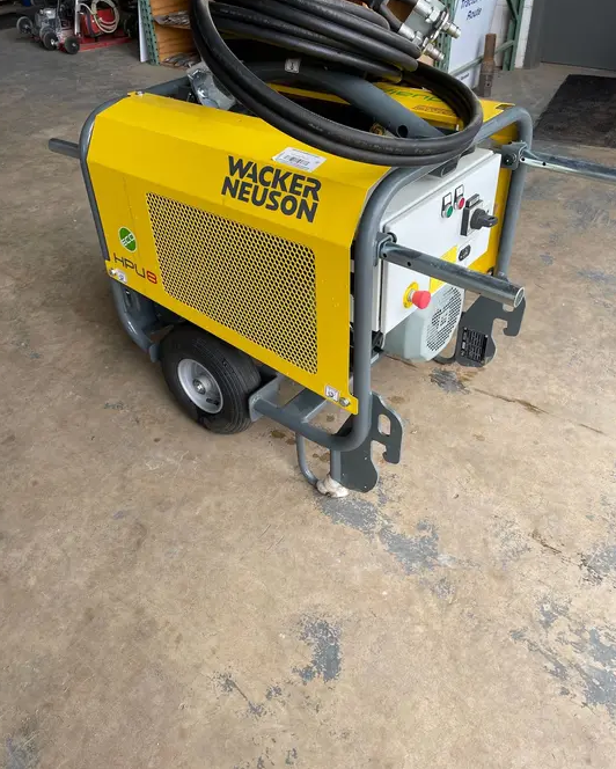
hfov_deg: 51.6
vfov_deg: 62.1
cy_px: 356
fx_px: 638
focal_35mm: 28
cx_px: 302
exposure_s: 1/310
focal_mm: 4.2
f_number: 1.6
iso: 40
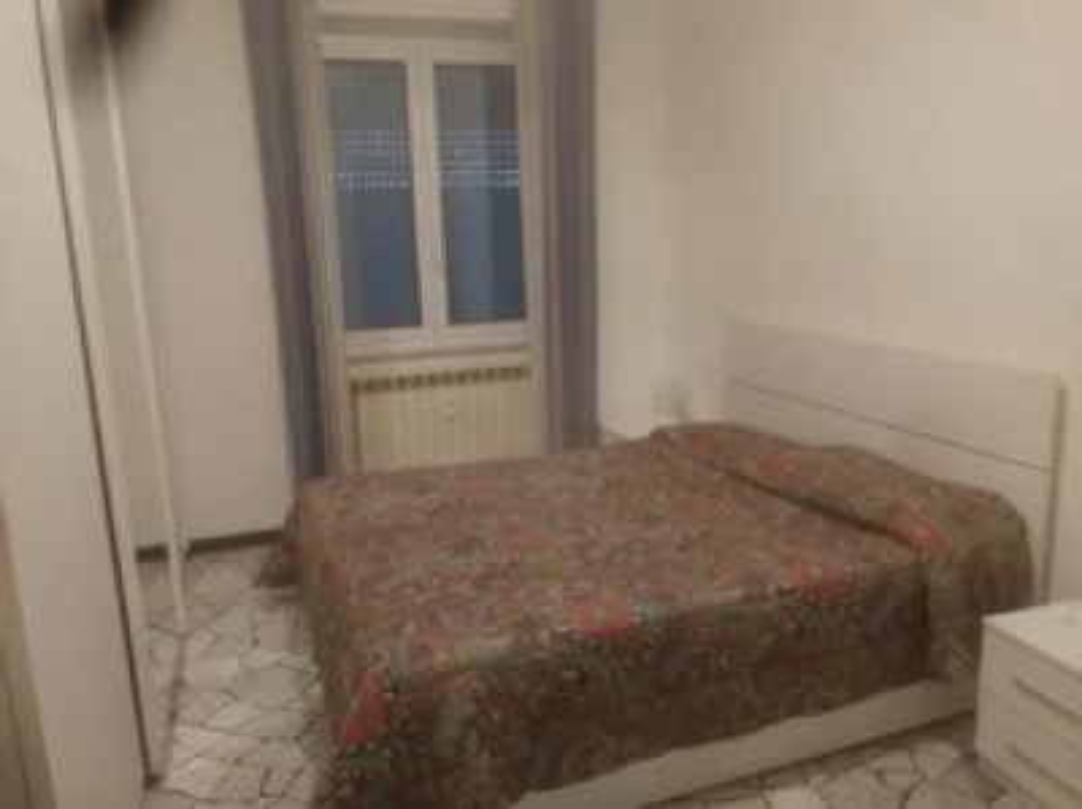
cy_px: 404
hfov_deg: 65.4
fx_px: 843
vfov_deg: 51.3
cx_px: 541
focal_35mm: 27
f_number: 2.2
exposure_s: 1/20
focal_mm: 3.95
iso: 640
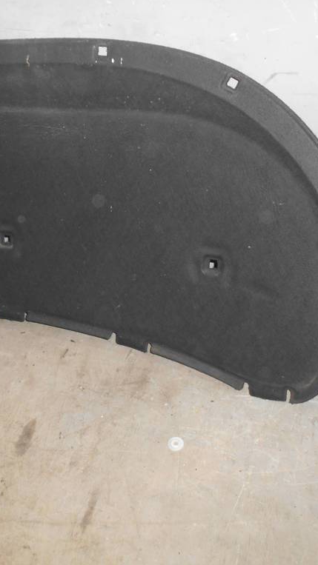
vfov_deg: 52.8
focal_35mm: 38
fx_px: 570
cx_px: 89
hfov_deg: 30.8
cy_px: 283
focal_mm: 4.6
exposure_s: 1/25
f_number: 3.2
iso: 220
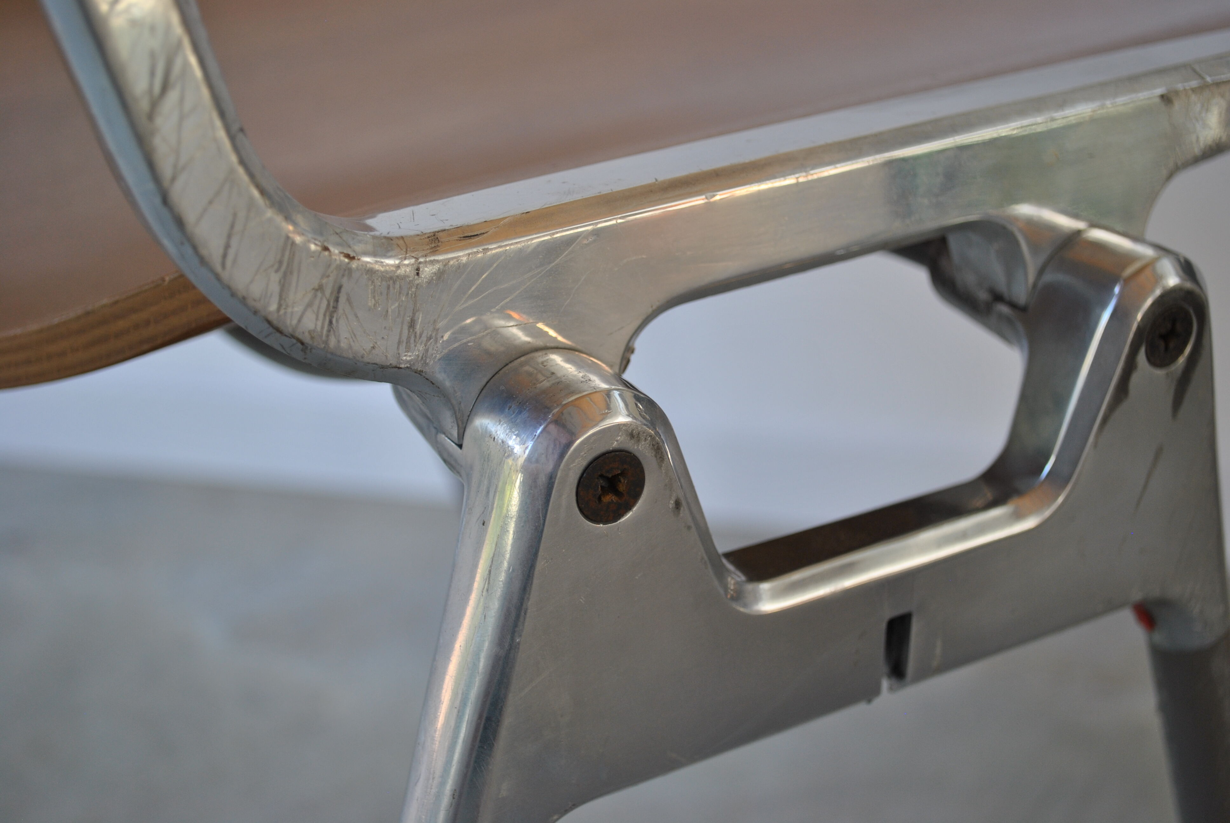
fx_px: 1745
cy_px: 412
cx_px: 615
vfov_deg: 26.6
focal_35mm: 51
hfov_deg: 38.8
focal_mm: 34
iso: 200
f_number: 5
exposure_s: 1/80
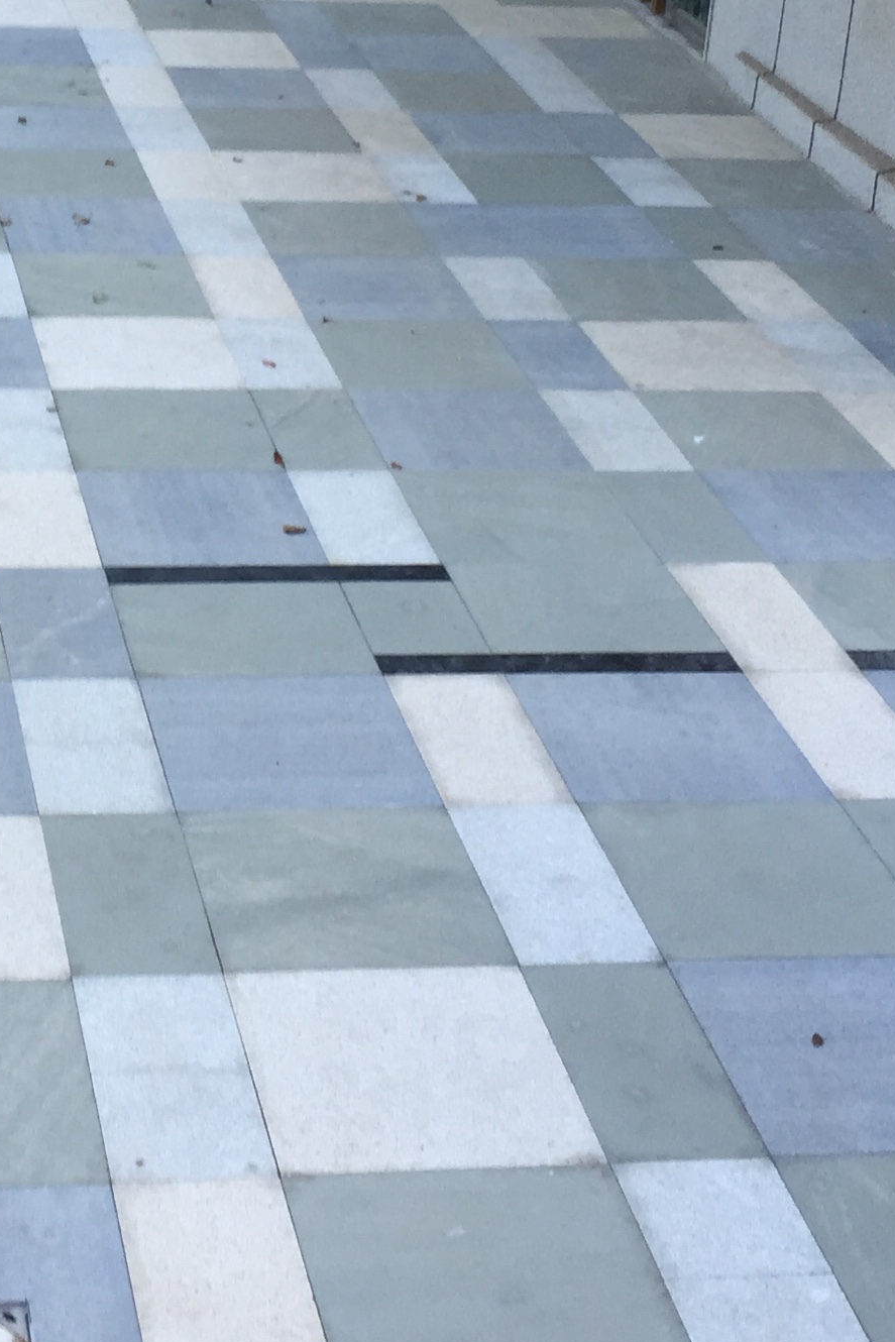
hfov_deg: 18.2
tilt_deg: -17.3
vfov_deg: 26.4
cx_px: 124
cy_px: 129
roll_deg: -3.7
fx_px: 2759
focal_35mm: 74
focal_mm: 4.15
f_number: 2.2
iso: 32
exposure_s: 1/50
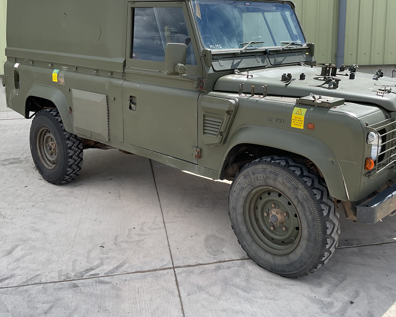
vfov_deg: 38.0
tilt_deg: -10.8
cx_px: 222
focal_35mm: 39
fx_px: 457
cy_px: 123
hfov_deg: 46.7
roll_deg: +1.1
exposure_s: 1/1055
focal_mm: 3
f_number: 1.8
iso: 16
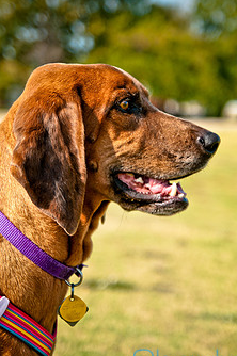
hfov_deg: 13.5
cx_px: 141
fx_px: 999
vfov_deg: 20.2
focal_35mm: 101
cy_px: 176
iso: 200
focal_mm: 50
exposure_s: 1/1600
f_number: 2.8
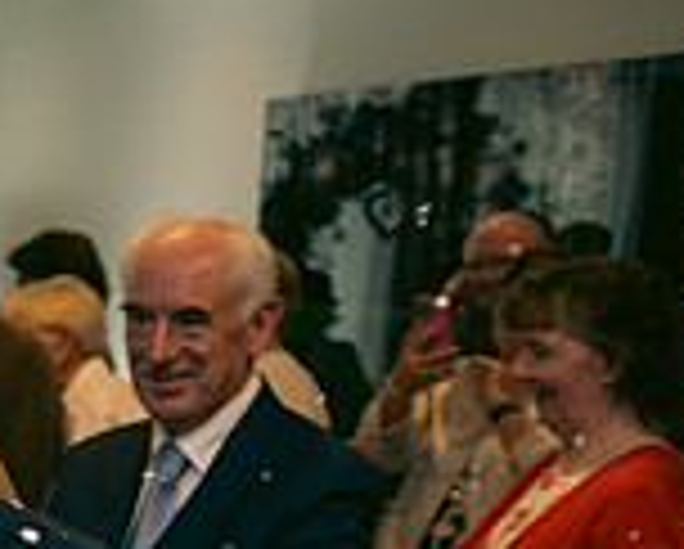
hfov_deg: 19.0
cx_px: -392
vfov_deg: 17.0
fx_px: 1743
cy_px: 677
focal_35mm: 86
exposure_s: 1/160
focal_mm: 24
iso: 640
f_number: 3.5
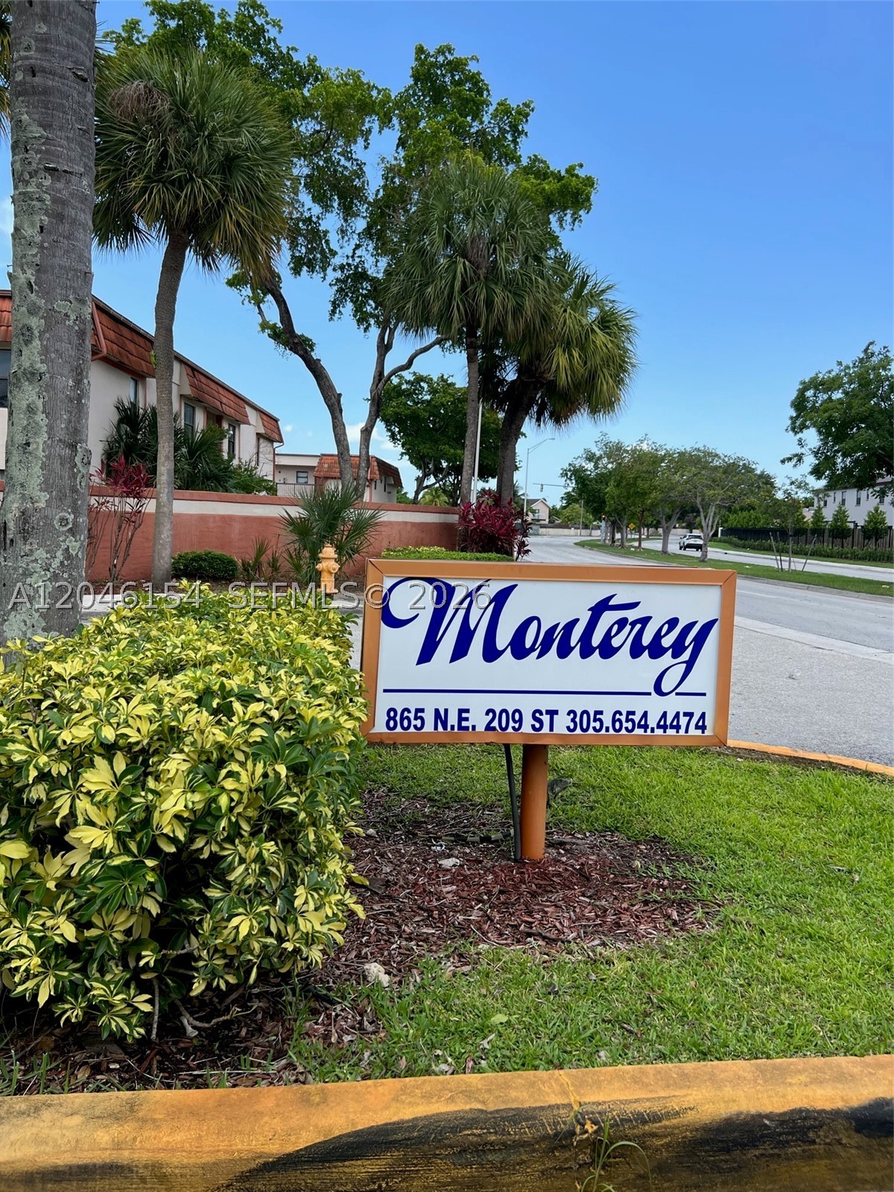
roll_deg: -1.2
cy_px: 596
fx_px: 895
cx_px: 447
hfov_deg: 53.1
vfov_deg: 67.3
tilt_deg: -3.0
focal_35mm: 26
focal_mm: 5.7
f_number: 1.5
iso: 50
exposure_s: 1/2513
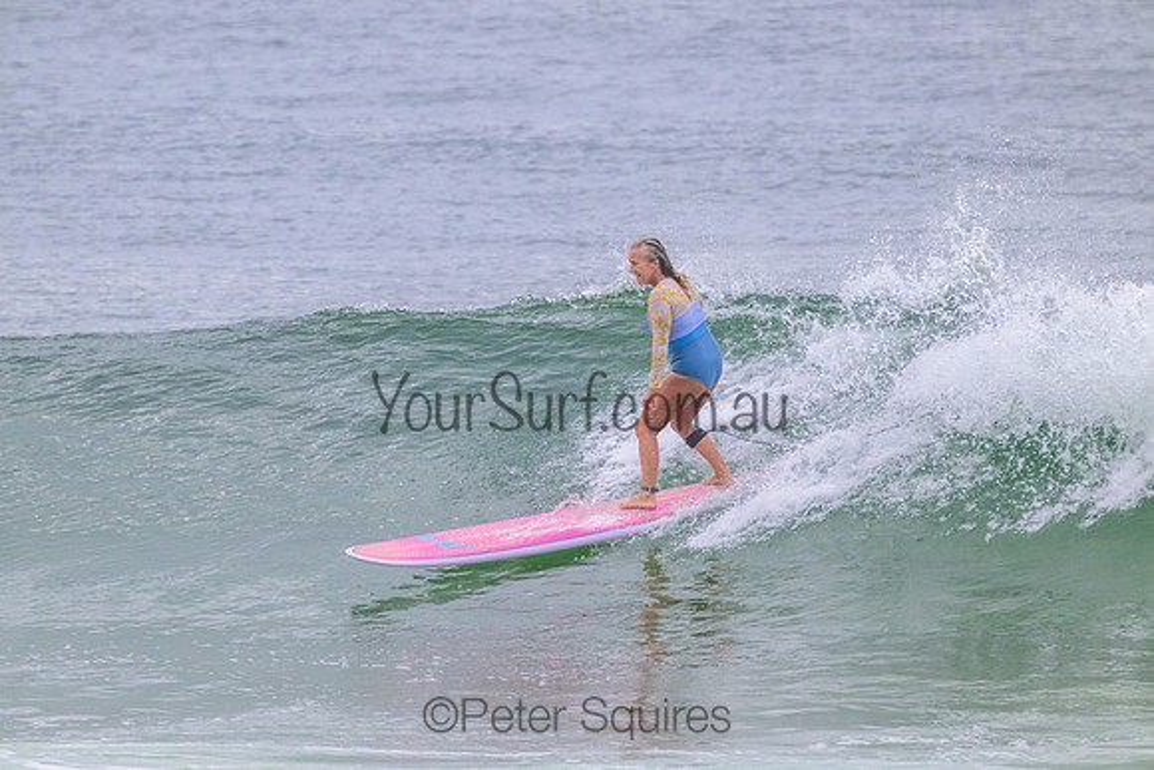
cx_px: 577
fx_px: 25649
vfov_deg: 1.7
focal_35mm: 800
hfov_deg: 2.6
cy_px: 385
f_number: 11
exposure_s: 1/2000
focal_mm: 800
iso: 1800
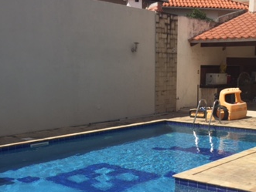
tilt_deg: -10.1
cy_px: 147
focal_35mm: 56
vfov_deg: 25.8
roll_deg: -1.1
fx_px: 415
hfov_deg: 34.0
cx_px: 169
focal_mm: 4.15
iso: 32
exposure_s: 1/2639
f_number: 2.2
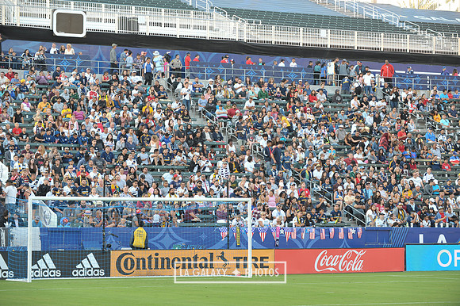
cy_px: 153
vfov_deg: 11.4
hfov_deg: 17.1
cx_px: 230
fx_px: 1532
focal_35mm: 120
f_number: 5.6
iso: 400
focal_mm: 120
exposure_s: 1/125
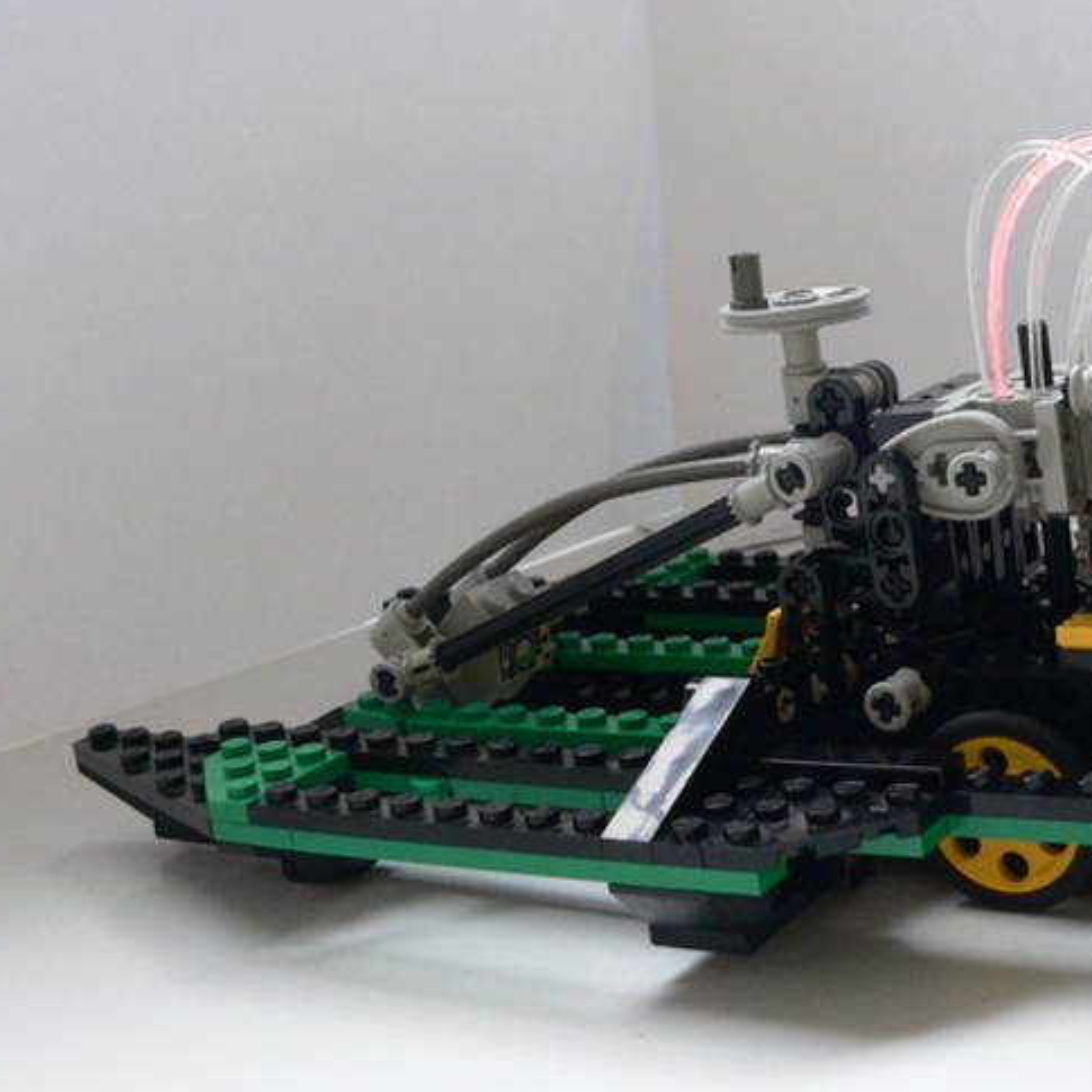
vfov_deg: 29.0
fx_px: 2106
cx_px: 950
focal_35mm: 59
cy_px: 632
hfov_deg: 28.1
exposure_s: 1/30
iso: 200
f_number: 2.8
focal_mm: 6
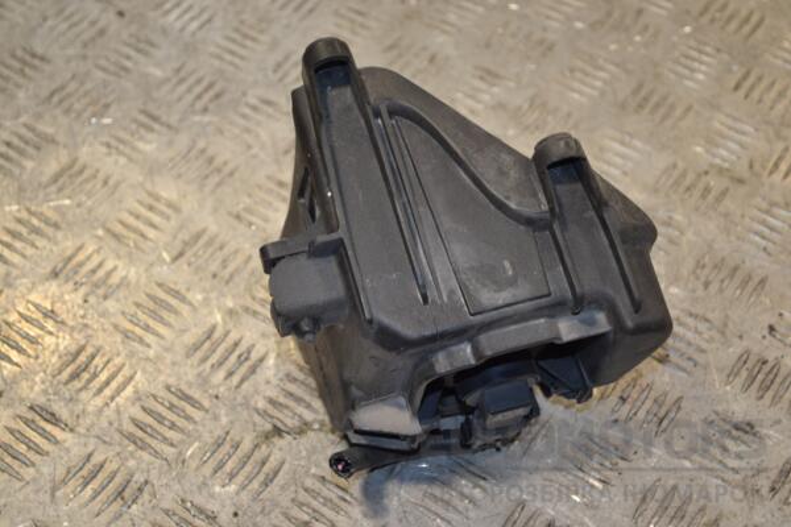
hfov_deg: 30.5
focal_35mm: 66
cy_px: 264
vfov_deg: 20.6
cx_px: 396
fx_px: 1450
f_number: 5.3
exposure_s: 1/125
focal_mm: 44
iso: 400
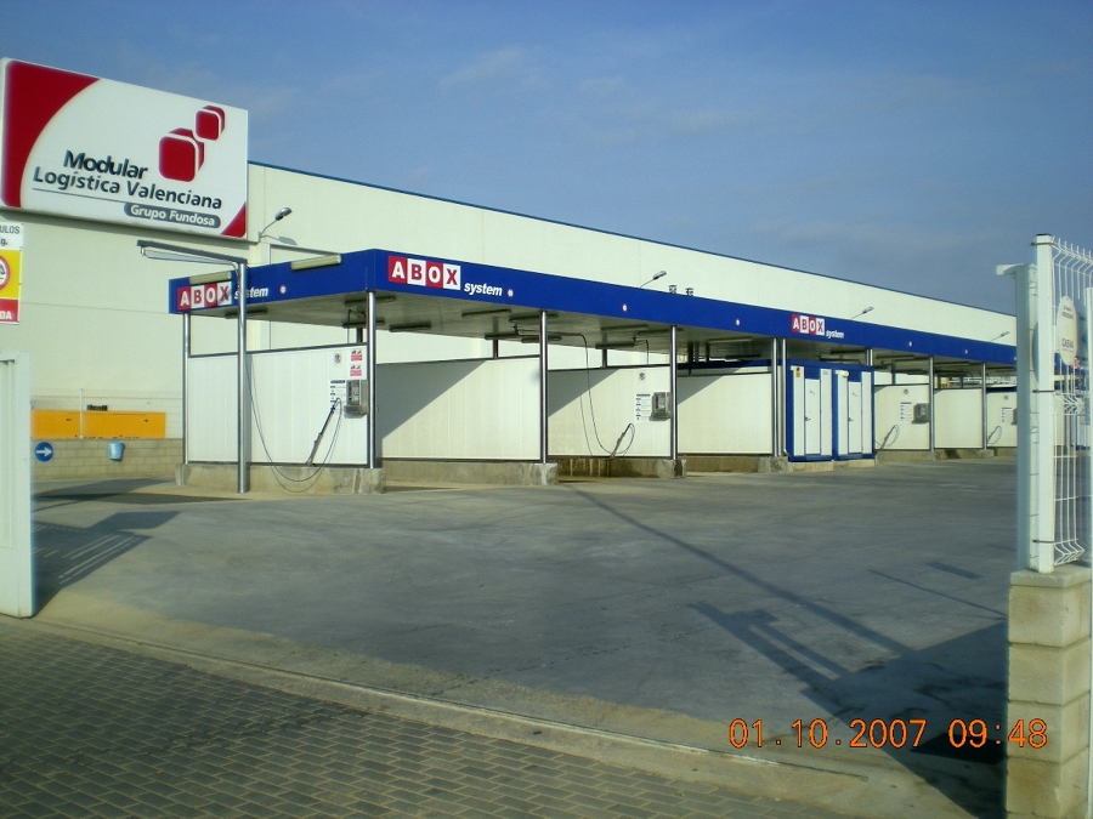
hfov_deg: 49.0
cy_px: 410
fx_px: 1200
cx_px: 546
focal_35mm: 38
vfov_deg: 37.7
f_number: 4.6
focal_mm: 6.3
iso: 50
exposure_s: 1/602
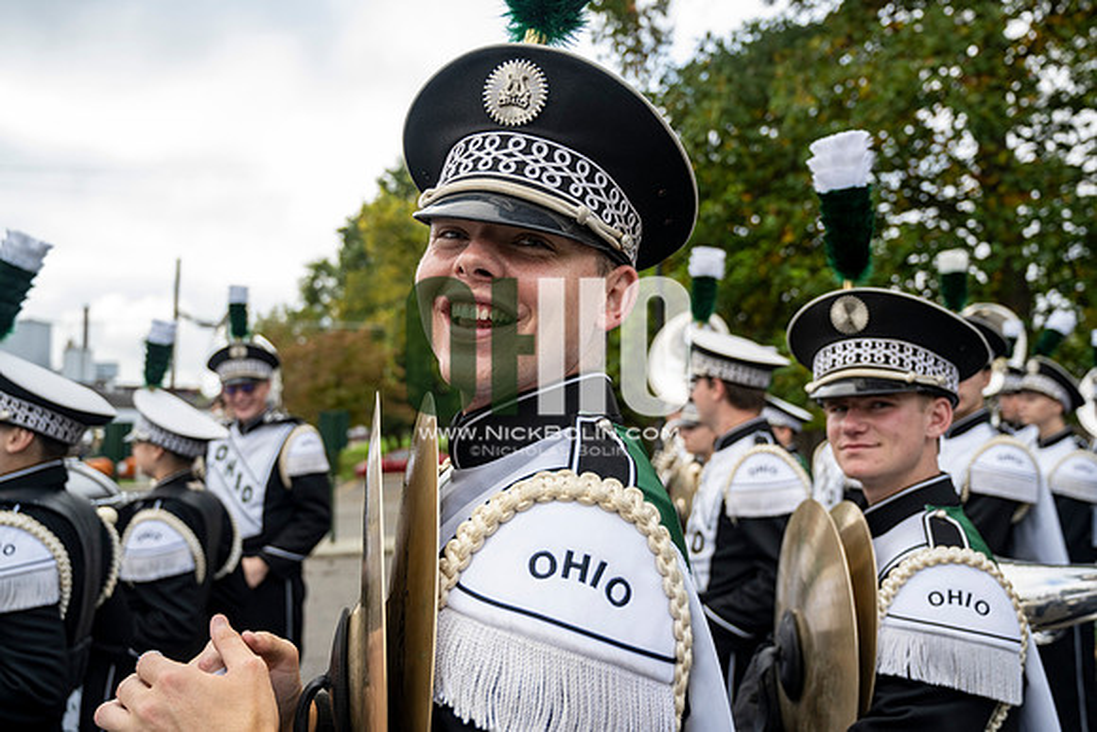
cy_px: 366
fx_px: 960
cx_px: 548
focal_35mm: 32
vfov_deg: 41.7
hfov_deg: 59.5
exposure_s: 1/800
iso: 400
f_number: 4
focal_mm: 31.5
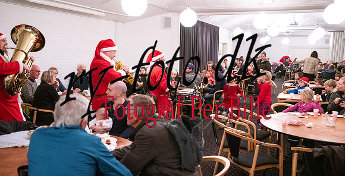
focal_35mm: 37
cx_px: 173
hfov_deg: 55.4
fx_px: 329
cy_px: 92
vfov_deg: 30.0
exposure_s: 1/400
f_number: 2.8
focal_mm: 33
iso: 8000
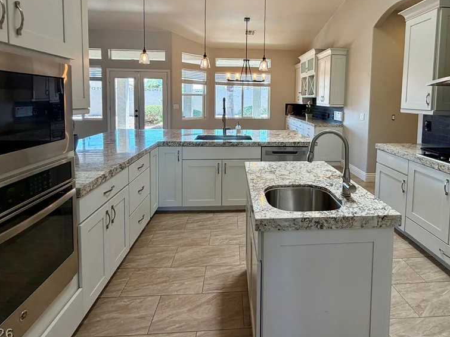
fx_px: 247
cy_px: 115
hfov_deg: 84.3
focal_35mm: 19
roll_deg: -0.8
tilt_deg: -3.5
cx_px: 253
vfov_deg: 67.0
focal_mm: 2.22
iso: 100
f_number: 2.2
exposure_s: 1/120
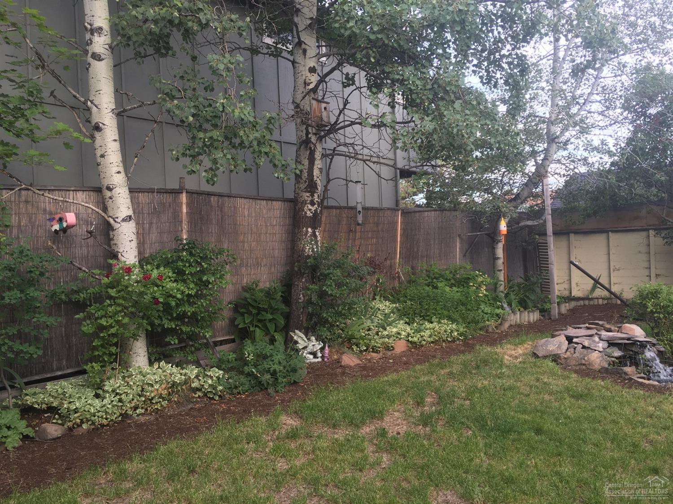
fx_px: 564
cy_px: 252
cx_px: 336
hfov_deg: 61.7
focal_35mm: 29
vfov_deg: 48.2
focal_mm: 4.15
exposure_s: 1/60
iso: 25
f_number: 2.2
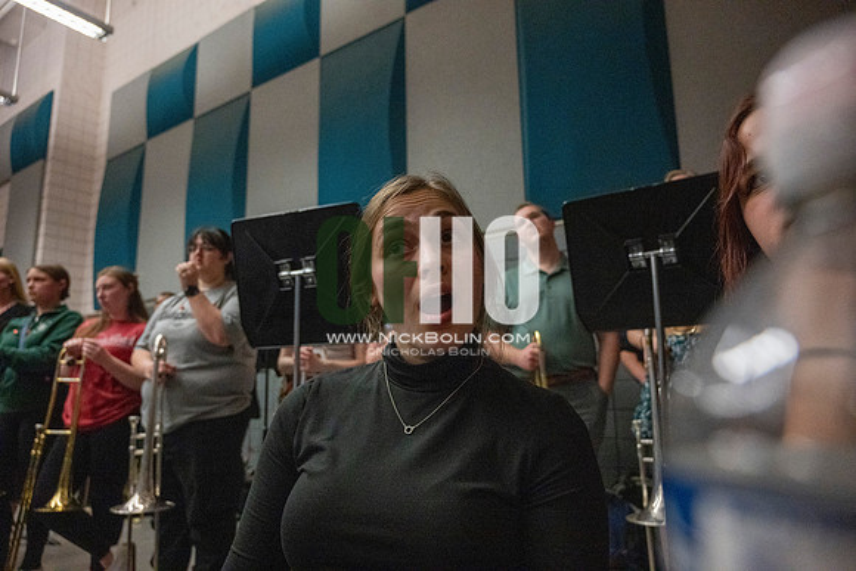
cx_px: 428
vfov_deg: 53.2
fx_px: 571
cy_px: 286
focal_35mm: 24
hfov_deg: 73.7
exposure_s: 1/500
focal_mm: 24
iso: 10000
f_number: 4
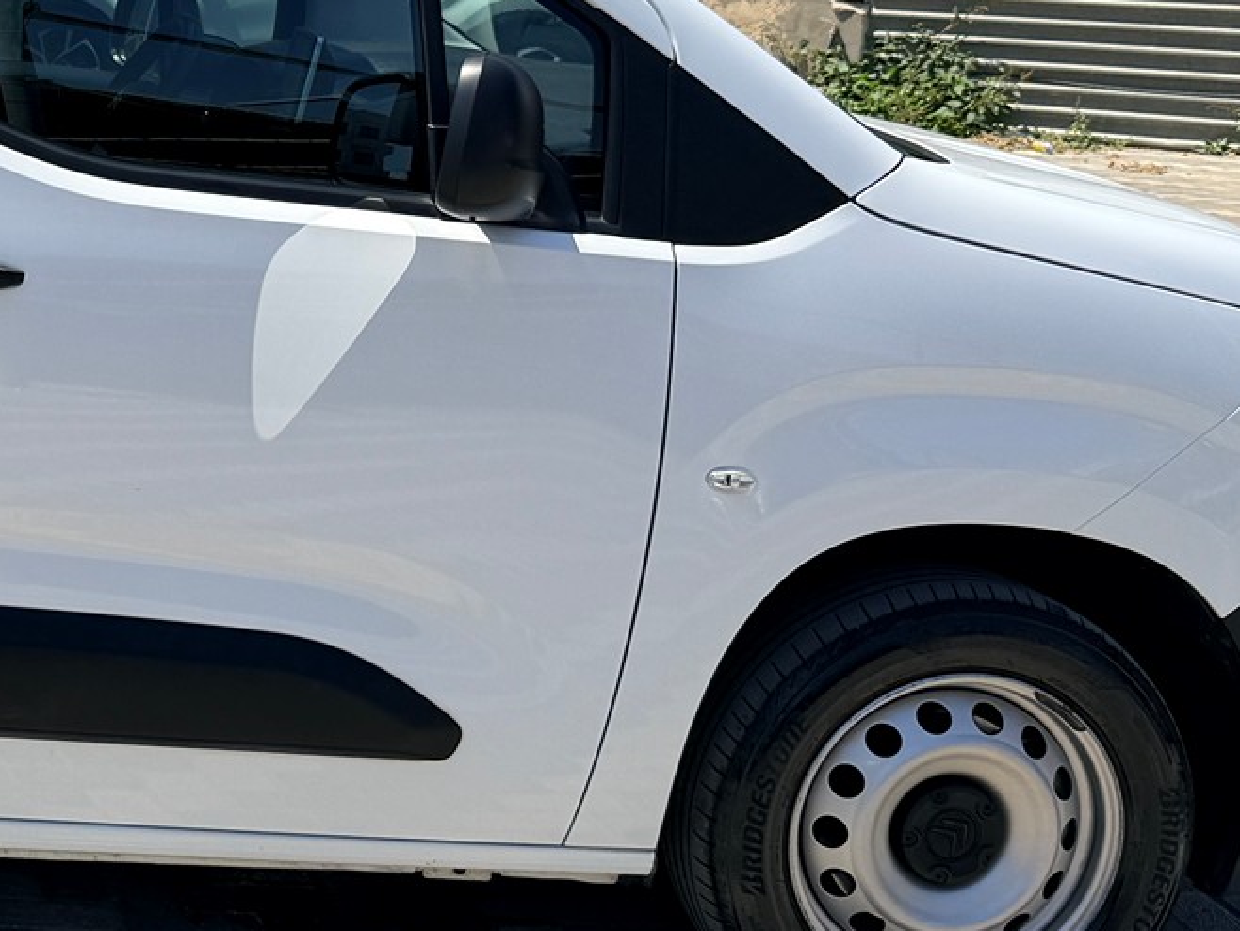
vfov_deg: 20.8
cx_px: -279
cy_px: 192
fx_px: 2508
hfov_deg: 24.9
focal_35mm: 70
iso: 80
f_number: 1.78
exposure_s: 1/5714
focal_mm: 6.76
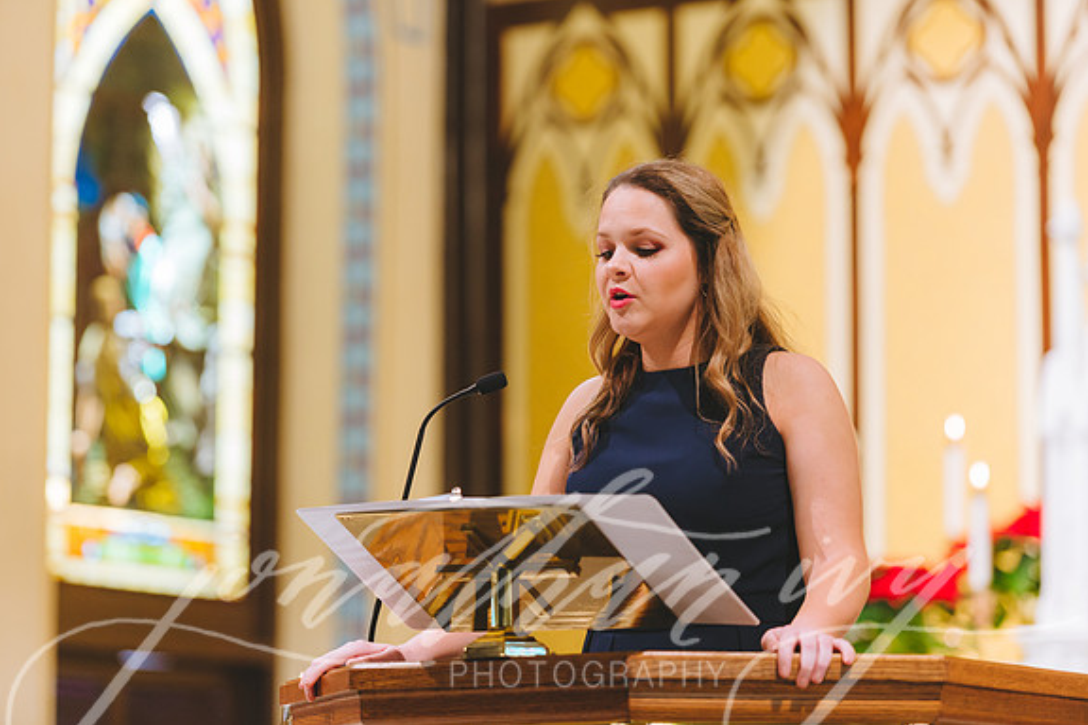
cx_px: 544
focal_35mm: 136
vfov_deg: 10.1
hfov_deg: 15.1
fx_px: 4110
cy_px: 362
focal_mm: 135
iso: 1600
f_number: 2.8
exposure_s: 1/160
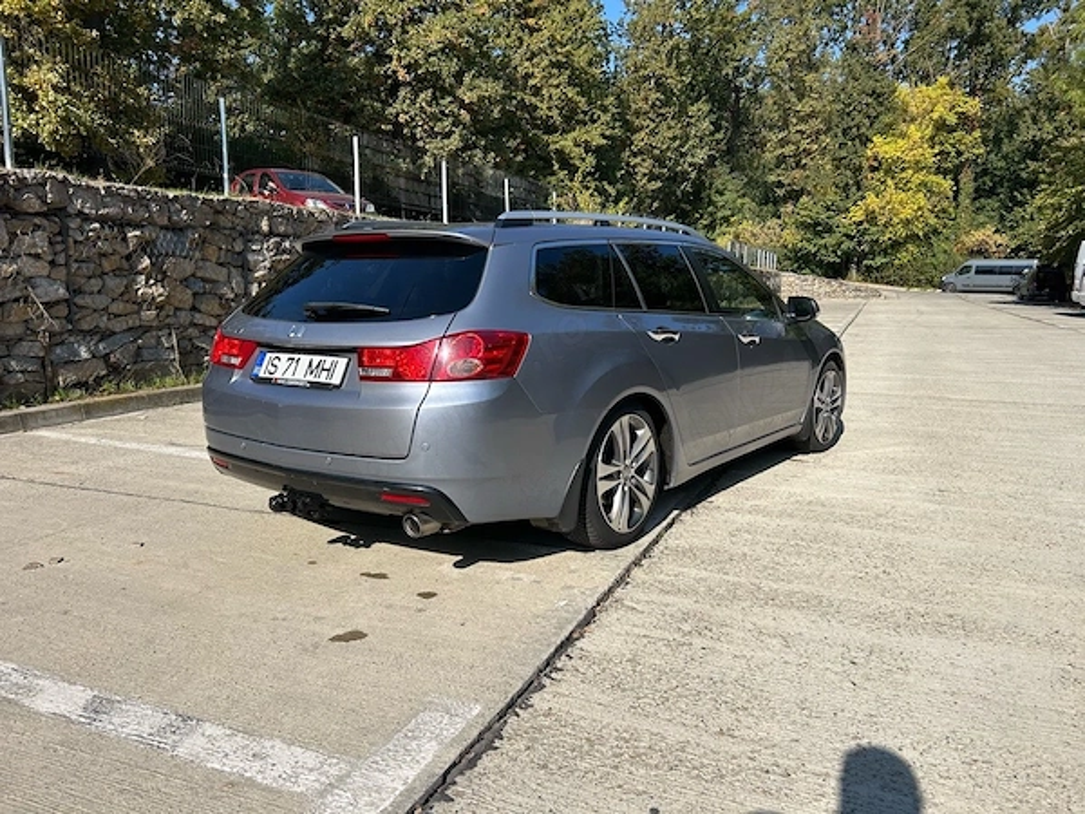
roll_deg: +0.9
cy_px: 407
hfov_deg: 67.3
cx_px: 542
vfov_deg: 53.1
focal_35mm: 26
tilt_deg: -7.9
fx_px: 815
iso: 50
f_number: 1.5
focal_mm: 5.7
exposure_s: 1/3831
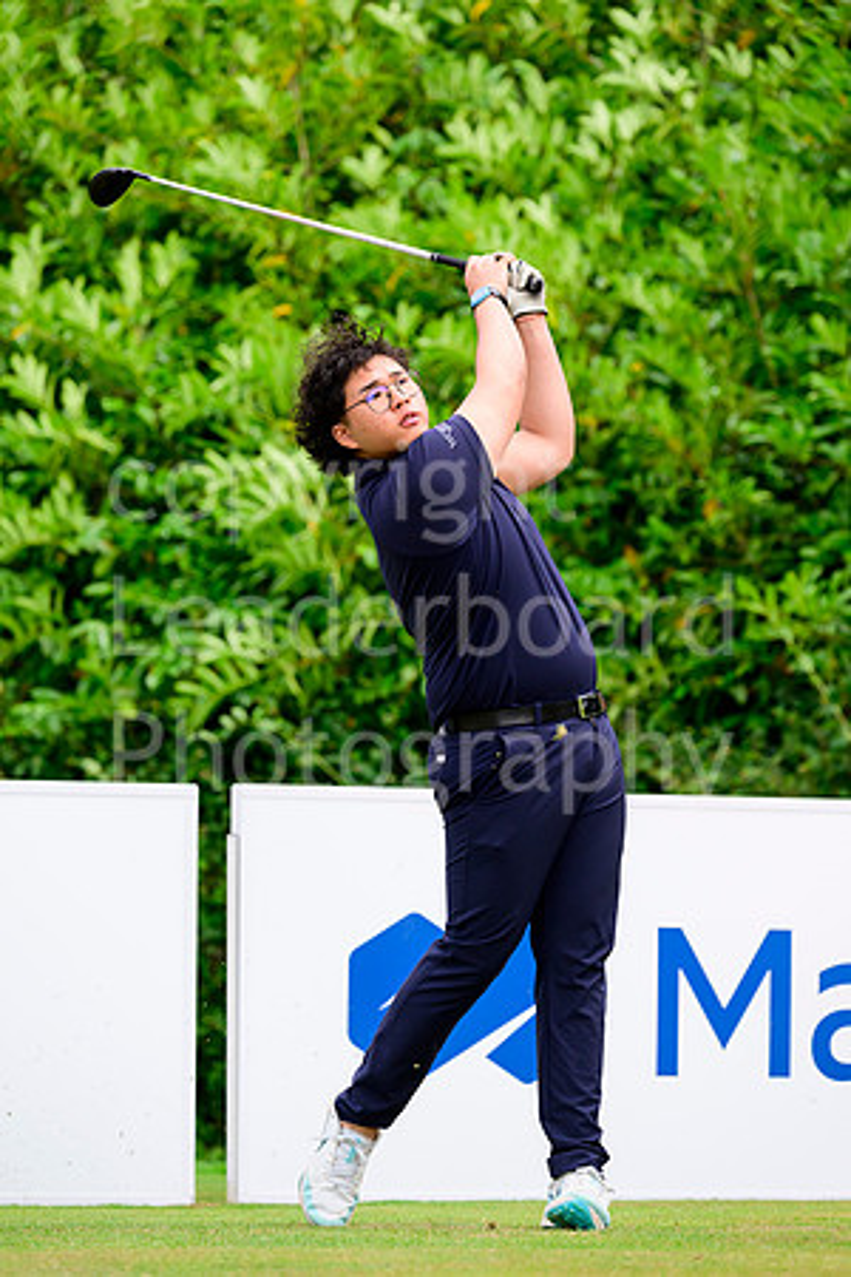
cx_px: 426
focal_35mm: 250
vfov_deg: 8.2
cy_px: 638
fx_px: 8864
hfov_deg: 5.5
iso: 1000
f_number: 6.3
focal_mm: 250
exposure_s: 1/2000
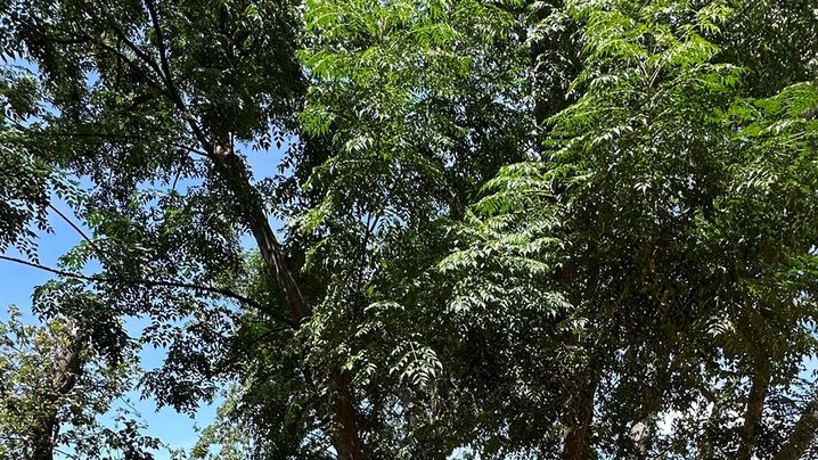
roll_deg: -0.6
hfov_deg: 65.7
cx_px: 467
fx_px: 629
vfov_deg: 31.7
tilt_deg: -0.3
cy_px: 586
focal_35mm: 29
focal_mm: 2.22
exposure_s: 1/578
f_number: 2.2
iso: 40
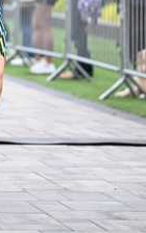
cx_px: -30
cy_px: -52
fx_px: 1547
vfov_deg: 8.5
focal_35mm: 243
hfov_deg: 5.4
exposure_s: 1/800
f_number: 2.8
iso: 1600
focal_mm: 97
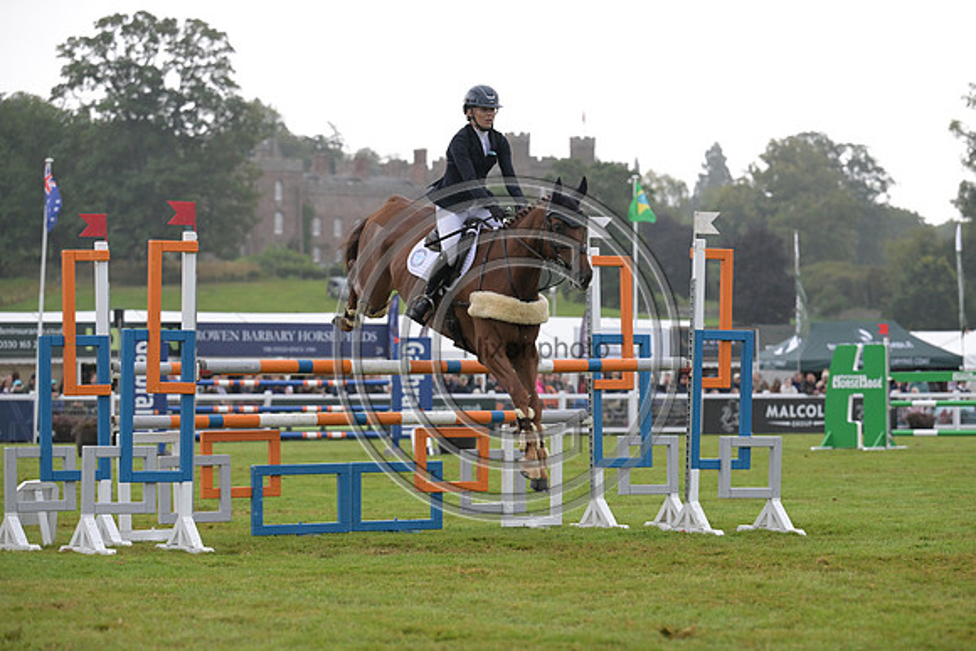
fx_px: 3661
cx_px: 488
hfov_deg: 15.2
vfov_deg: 10.2
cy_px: 326
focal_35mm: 135
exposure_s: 1/1250
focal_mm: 135
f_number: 4.5
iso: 2500
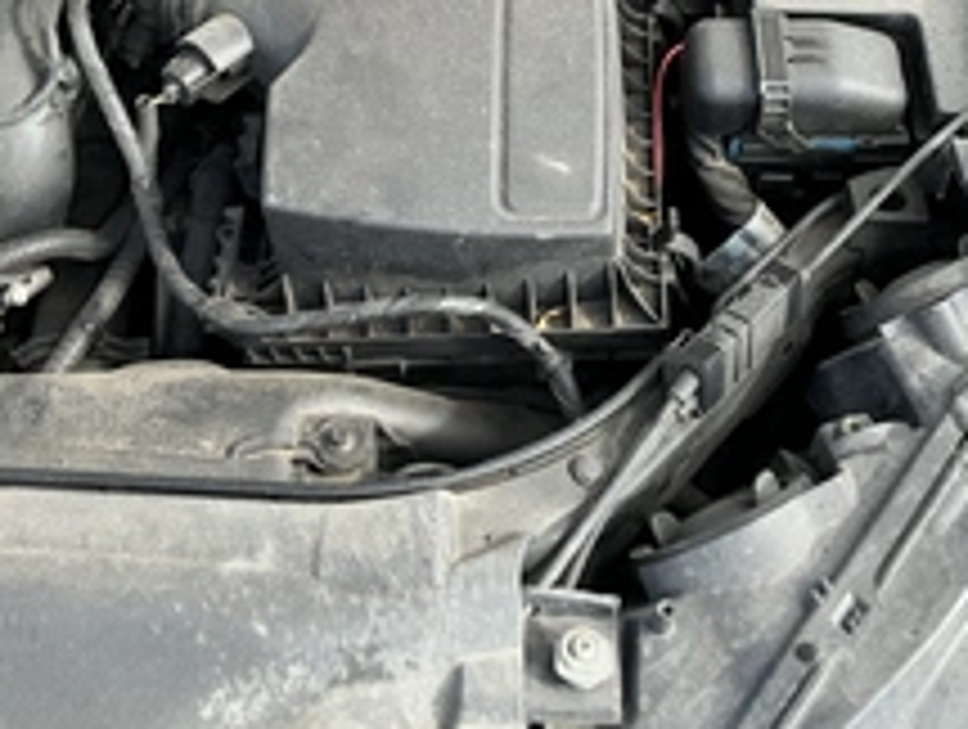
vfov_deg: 27.0
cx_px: 518
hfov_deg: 36.7
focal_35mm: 52
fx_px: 1457
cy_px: 58
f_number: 1.8
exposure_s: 1/122
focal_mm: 3
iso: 20
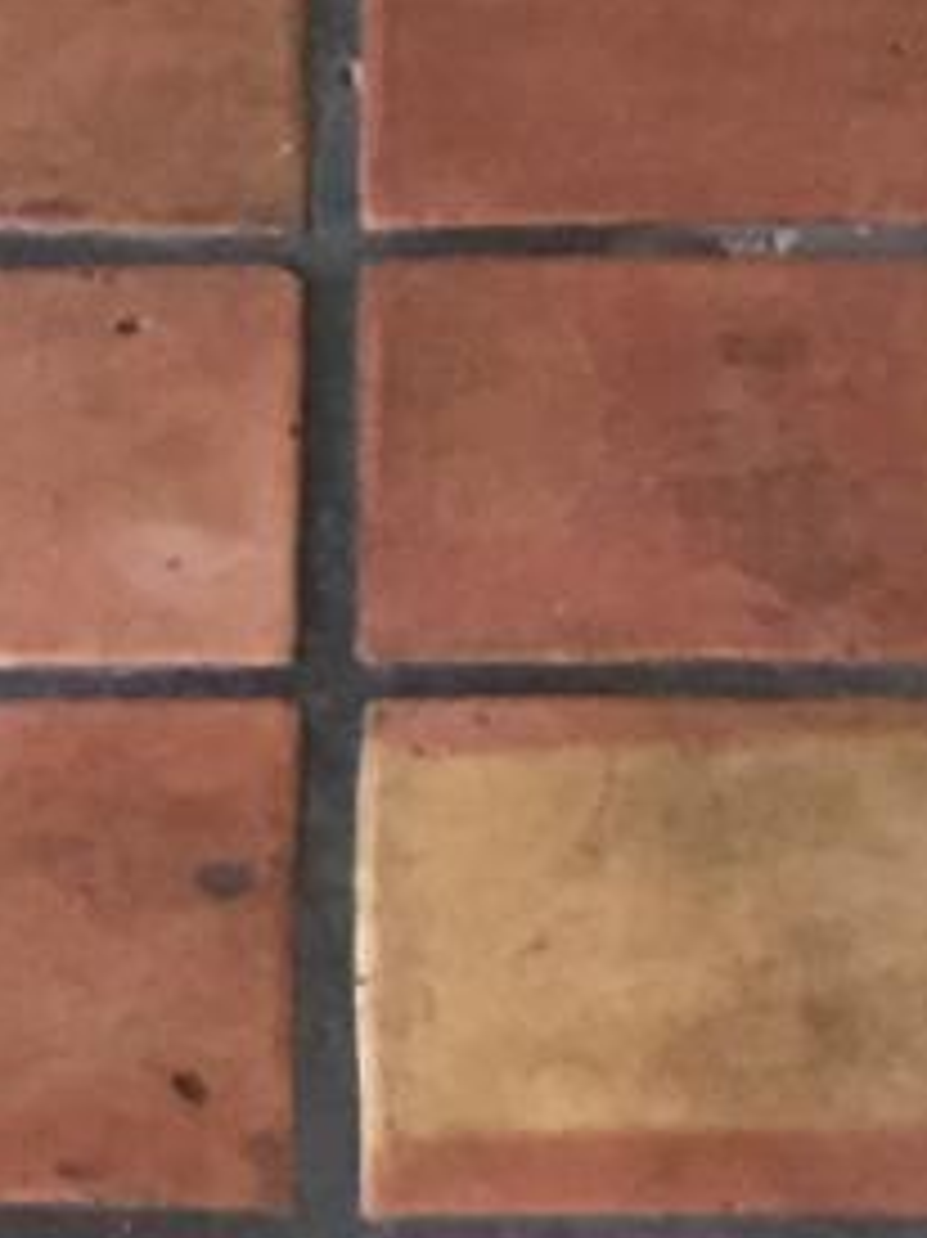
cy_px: -1787
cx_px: 14
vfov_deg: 8.5
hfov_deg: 7.0
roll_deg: +0.5
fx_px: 7540
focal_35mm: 211
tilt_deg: -12.4
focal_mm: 4.15
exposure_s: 1/10
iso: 80
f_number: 2.2
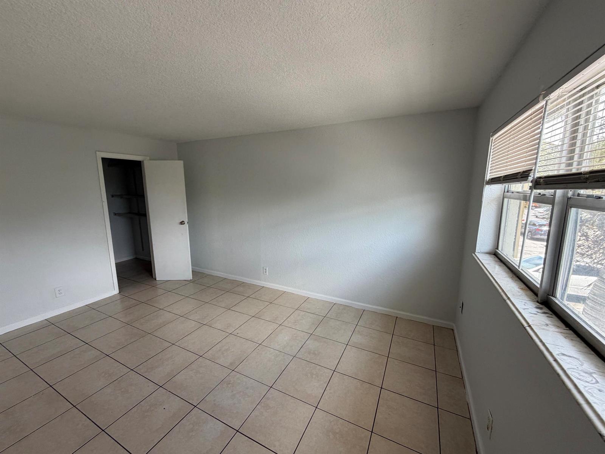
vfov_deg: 85.7
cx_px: 302
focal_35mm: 14
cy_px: 227
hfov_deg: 102.1
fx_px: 245
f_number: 2.2
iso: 100
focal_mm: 2.22
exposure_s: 1/121
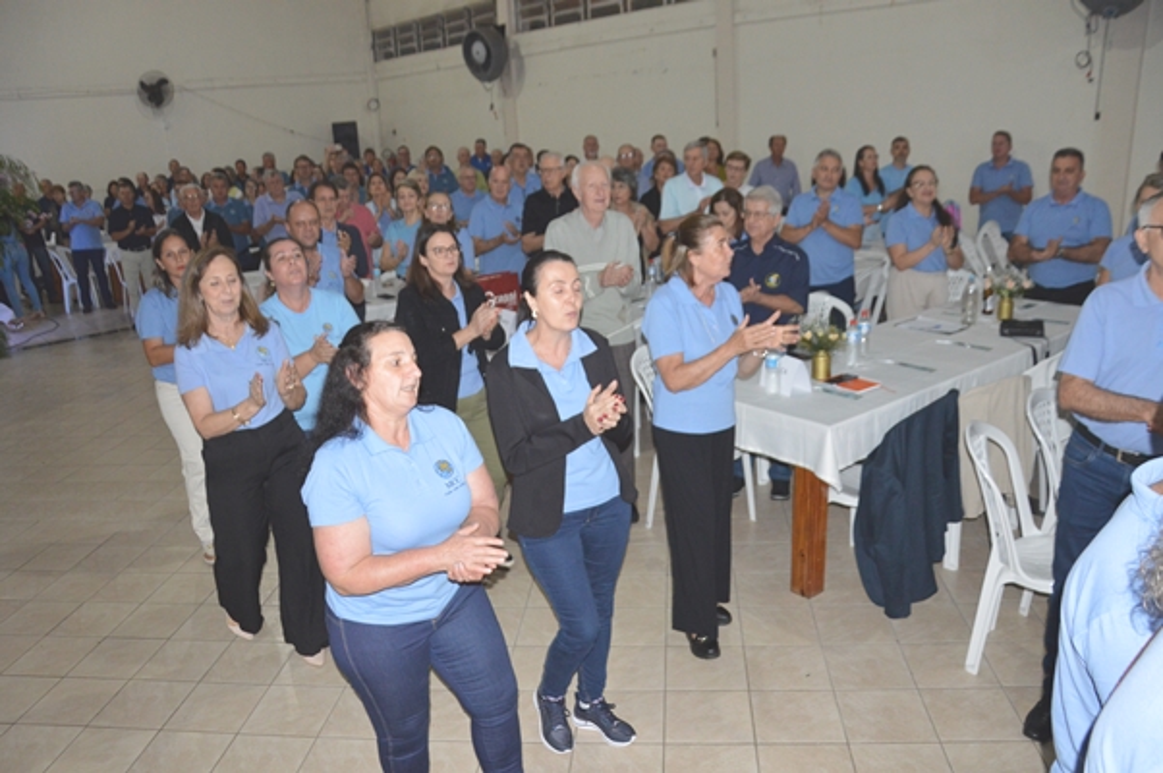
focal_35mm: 52
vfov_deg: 25.7
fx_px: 1694
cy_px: 386
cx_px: 582
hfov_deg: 37.9
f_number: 4.5
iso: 1800
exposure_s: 1/60
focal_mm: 35
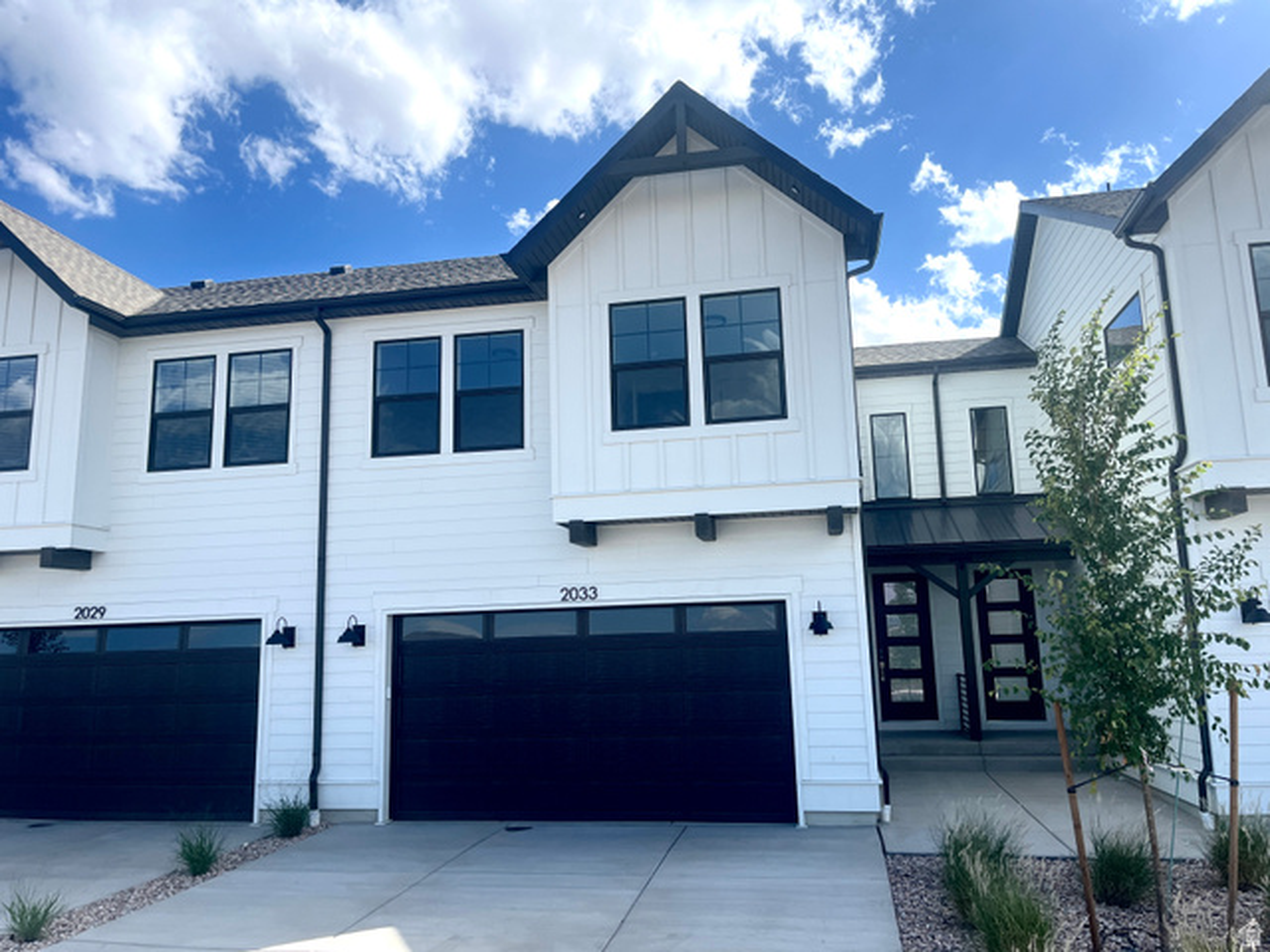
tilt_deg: +12.3
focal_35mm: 26
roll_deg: +1.9
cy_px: 476
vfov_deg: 53.1
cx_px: 635
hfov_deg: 67.3
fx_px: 954
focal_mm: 5.1
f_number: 1.6
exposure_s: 1/2967
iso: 50
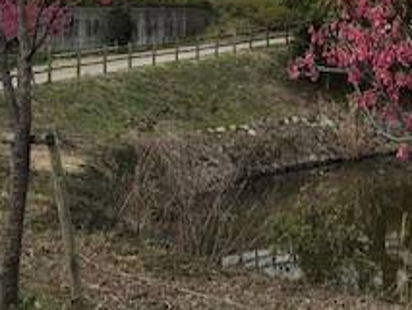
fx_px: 1000
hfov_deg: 23.1
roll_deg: +1.4
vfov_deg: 16.7
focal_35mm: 84
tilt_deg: +7.2
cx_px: 298
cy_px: -87
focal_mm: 3.99
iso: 20
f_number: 1.8
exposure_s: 1/298
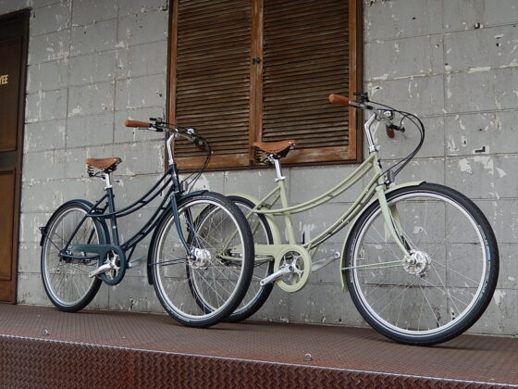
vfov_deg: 32.2
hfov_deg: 42.1
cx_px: 259
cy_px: 194
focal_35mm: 45
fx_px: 673
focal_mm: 8.1
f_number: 4.3
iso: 125
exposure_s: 1/125
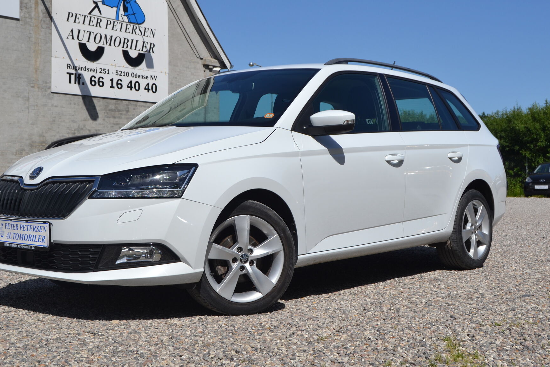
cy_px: 165
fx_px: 788
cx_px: 246
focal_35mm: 52
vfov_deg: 26.2
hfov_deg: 38.5
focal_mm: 31
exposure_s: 1/400
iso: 100
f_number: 10
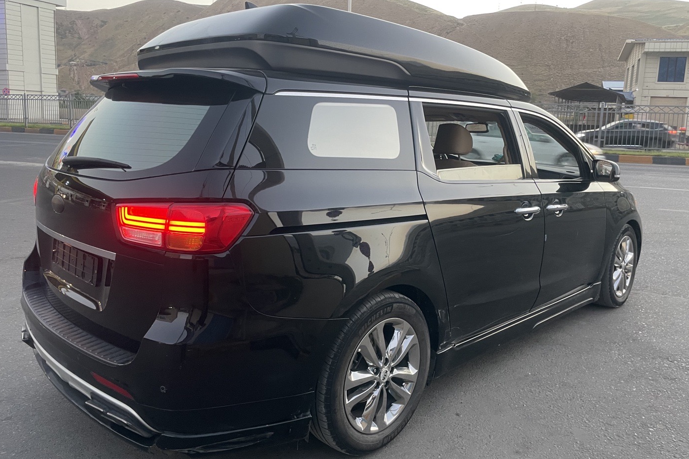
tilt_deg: -8.2
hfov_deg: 65.5
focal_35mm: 28
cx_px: 351
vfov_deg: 46.3
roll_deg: -2.6
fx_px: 536
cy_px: 208
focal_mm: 4.2
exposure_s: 1/56
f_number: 1.6
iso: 250
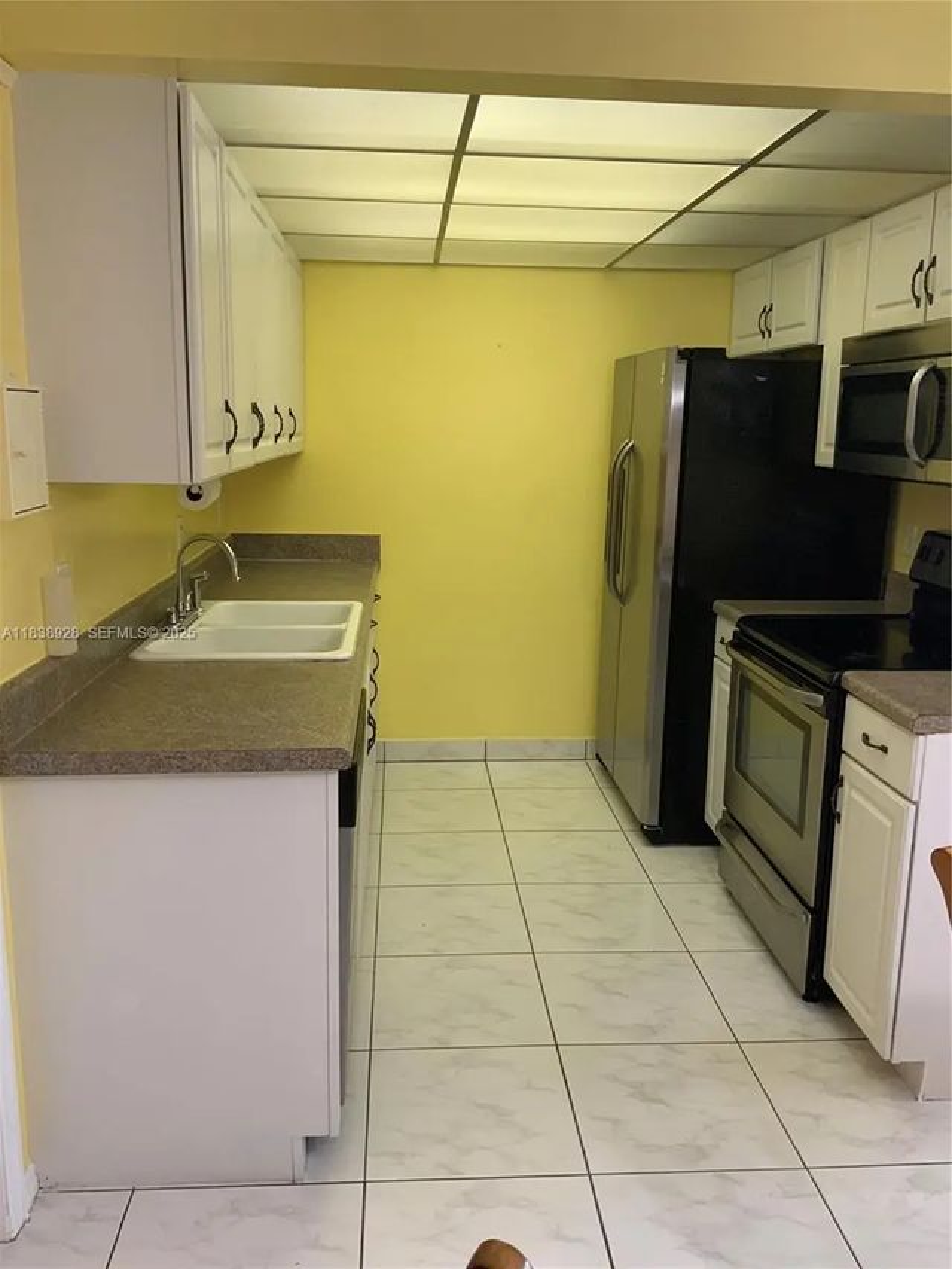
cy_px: 634
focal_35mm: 29
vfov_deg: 61.7
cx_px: 476
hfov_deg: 48.2
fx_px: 1063
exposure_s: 1/60
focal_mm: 3
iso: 64
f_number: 1.8
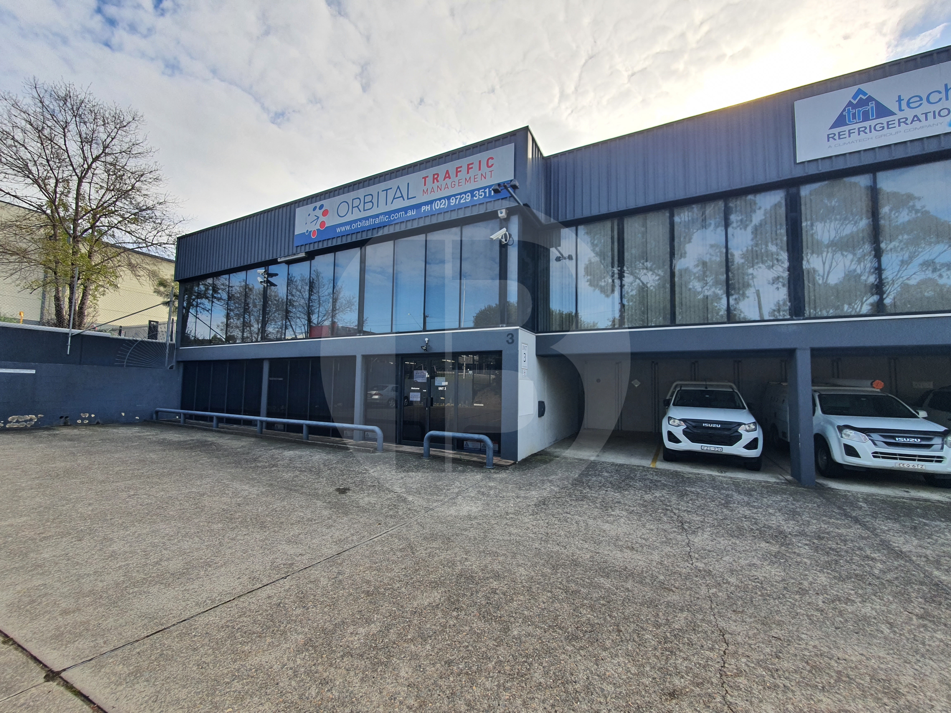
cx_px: 476
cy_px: 356
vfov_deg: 89.9
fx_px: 357
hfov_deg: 106.2
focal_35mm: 13
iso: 50
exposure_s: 1/395
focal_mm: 1.8
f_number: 2.2
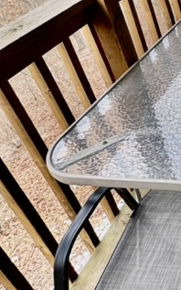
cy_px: 42
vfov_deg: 39.5
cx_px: 335
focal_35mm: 48
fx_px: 379
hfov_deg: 19.3
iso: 40
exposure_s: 1/101
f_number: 2.2
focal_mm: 2.22
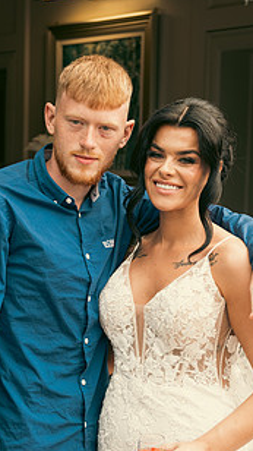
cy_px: 269
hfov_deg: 15.3
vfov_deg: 26.8
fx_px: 943
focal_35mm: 79
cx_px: 124
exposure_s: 1/160
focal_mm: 40
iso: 125
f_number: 3.5
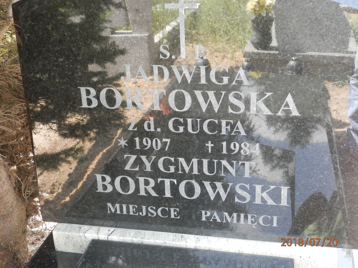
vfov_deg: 30.9
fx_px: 486
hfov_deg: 40.4
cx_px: 177
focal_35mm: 47
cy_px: 134
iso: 200
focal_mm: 8.2
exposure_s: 1/40
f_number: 3.6
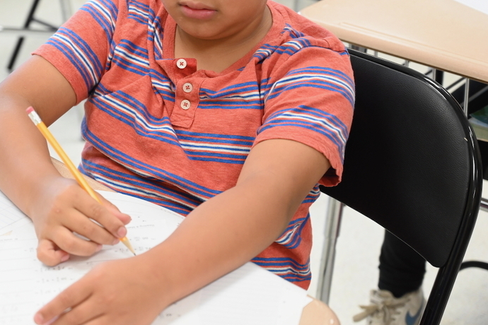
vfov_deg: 15.3
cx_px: 138
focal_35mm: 89
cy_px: 98
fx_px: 1206
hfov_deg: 22.7
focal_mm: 60
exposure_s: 1/250
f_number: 4
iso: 2800
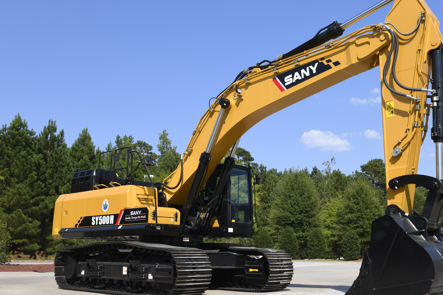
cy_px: 155
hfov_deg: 45.1
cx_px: 275
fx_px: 529
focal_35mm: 43
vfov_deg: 31.2
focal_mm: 31
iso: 100
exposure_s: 1/125
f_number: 11
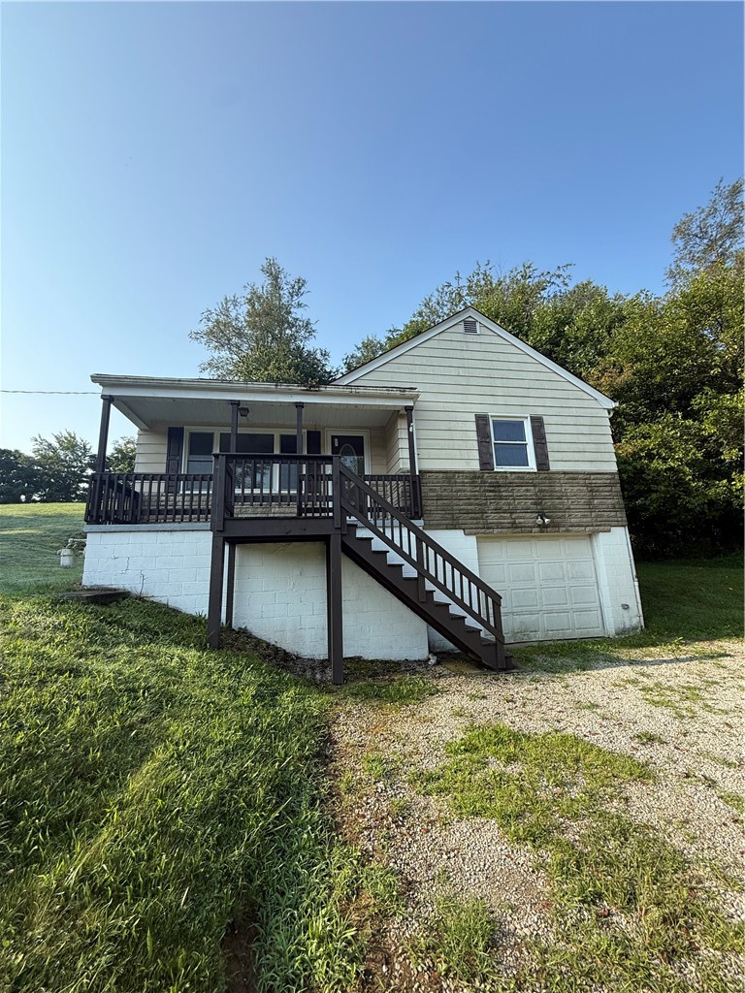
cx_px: 372
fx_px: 402
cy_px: 496
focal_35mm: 14
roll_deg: +1.7
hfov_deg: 85.7
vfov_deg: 102.1
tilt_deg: +11.4
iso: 50
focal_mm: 2.22
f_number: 2.2
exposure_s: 1/709
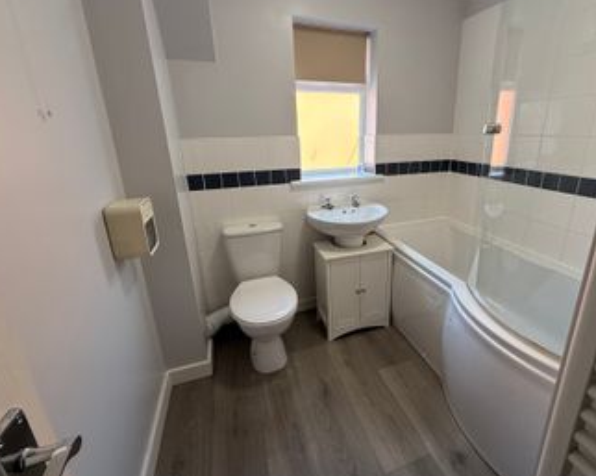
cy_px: 219
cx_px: 346
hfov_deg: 89.0
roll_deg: +0.1
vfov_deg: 76.7
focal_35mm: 17
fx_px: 300
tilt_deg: -15.4
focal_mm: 2.22
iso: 125
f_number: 2.2
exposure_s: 1/100
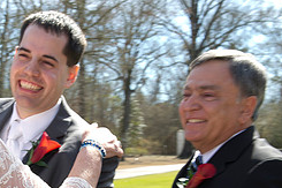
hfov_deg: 22.1
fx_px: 705
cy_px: 165
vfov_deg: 15.0
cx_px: 32
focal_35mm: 90
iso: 100
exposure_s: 1/80
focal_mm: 38
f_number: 10
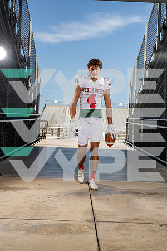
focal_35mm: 43
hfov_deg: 31.2
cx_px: 84
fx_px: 299
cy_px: 126
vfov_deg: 45.4
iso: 160
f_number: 10
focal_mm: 43
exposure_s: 1/250
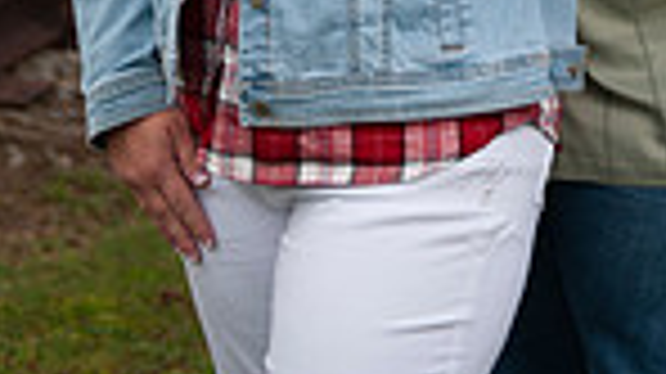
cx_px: 479
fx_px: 3141
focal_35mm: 178
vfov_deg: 6.4
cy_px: -563
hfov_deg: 12.1
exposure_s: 1/1250
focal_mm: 56
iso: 200
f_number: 2.8
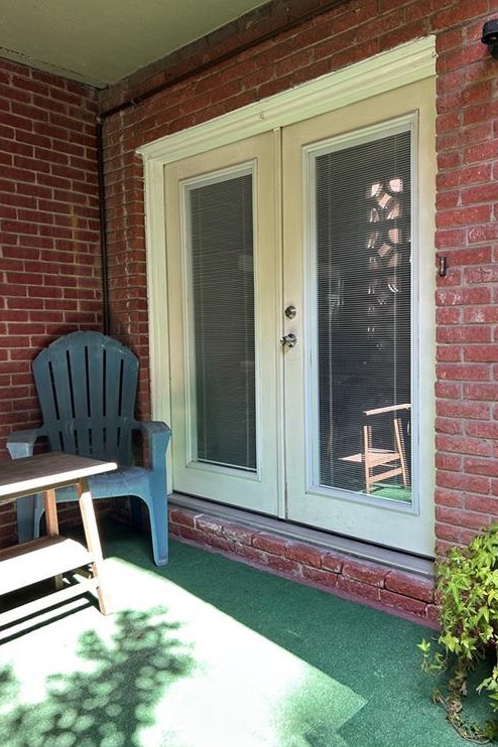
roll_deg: +1.4
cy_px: 370
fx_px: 581
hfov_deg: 46.3
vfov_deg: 65.5
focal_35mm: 28
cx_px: 260
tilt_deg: -3.4
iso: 64
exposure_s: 1/121
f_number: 1.5
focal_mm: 5.7
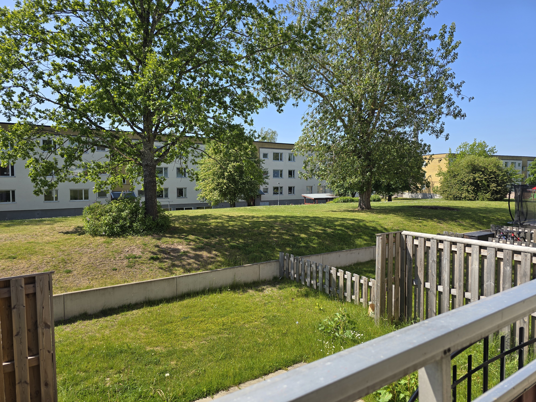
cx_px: 268
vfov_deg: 58.9
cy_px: 201
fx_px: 356
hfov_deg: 73.9
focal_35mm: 23
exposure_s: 1/544
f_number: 1.7
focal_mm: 6.3
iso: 12
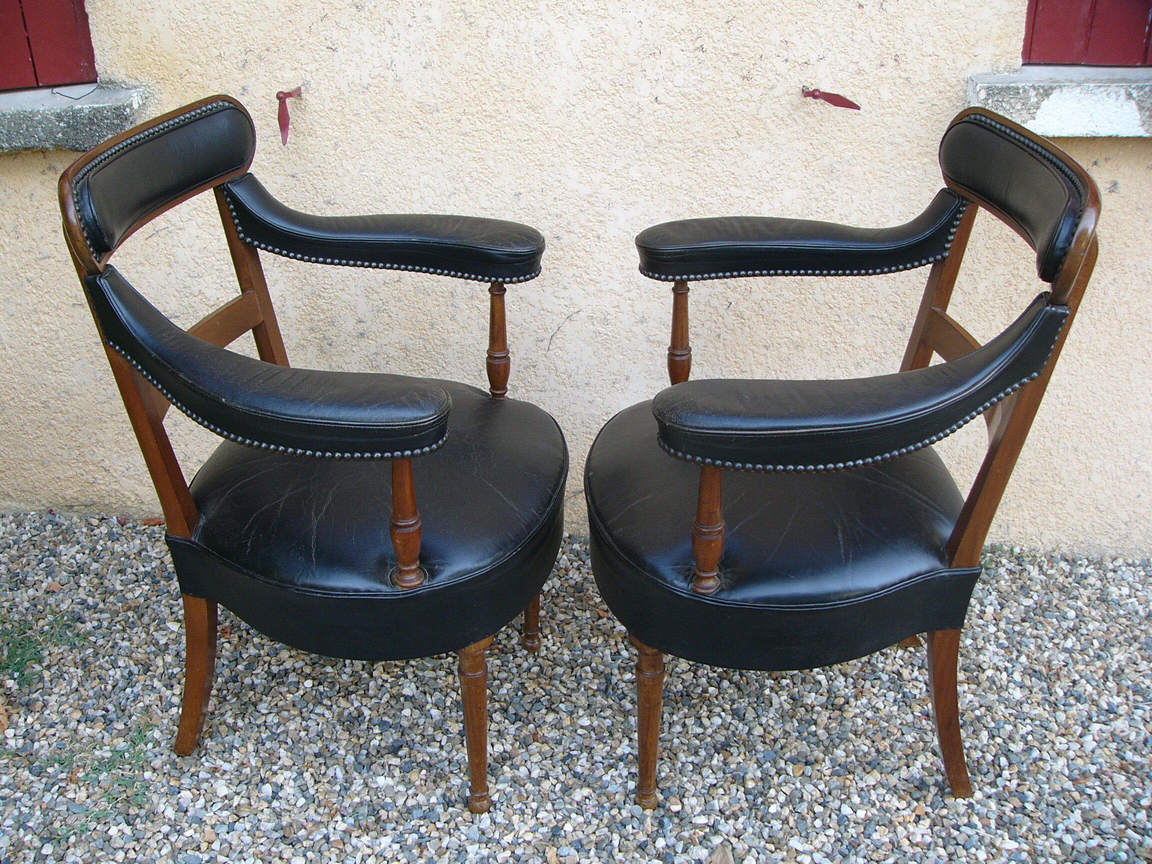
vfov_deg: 39.7
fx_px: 1198
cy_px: 432
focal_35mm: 36
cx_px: 576
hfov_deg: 51.4
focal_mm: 6
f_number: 2.8
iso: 50
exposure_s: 1/60
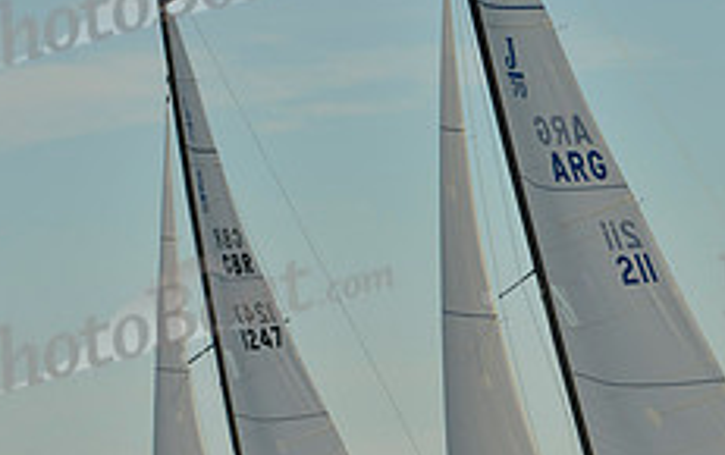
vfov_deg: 3.3
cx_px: 557
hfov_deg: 5.3
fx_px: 7834
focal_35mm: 396
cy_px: 116
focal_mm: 155
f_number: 10
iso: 280
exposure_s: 1/1250
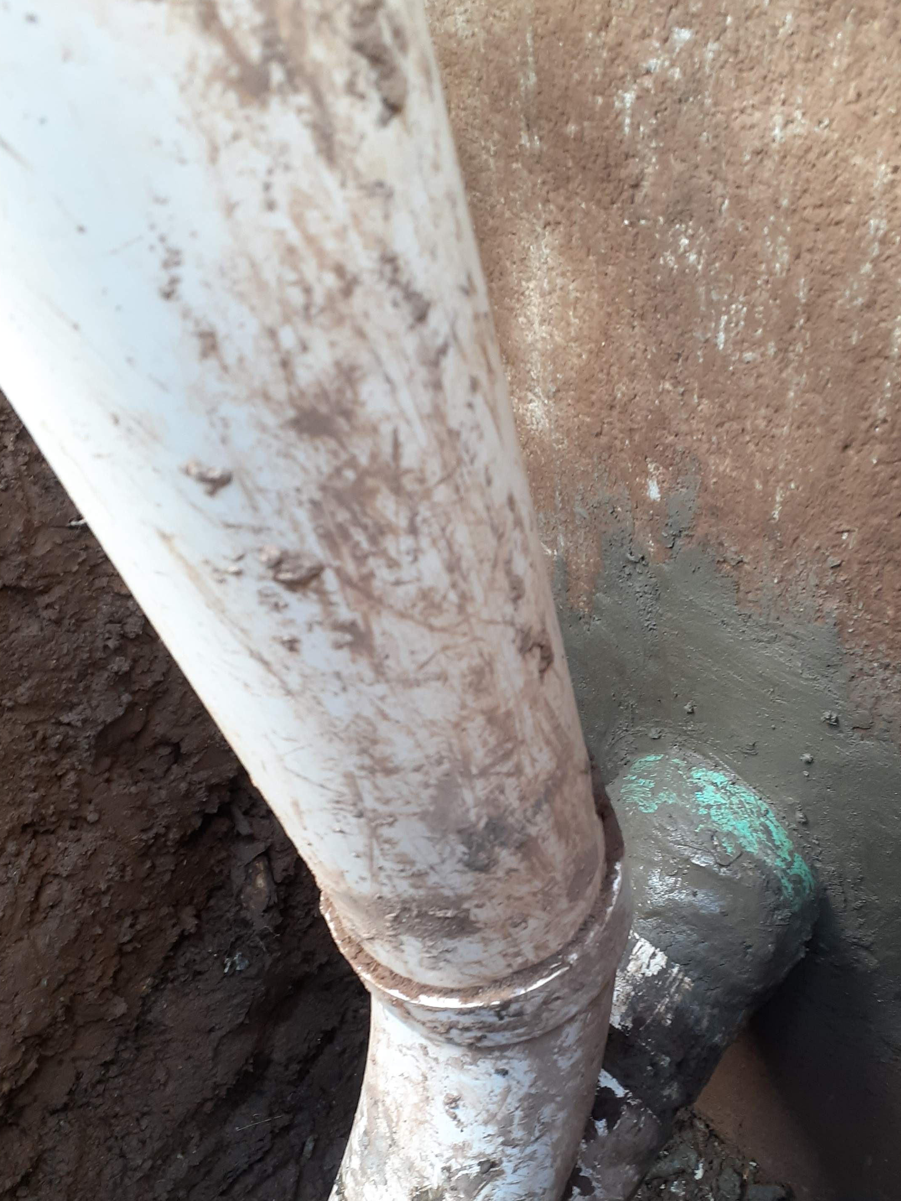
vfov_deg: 47.9
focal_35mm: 38
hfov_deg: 37.5
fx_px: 1319
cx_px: 554
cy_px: 828
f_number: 1.9
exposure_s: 1/60
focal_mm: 3.6
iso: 80
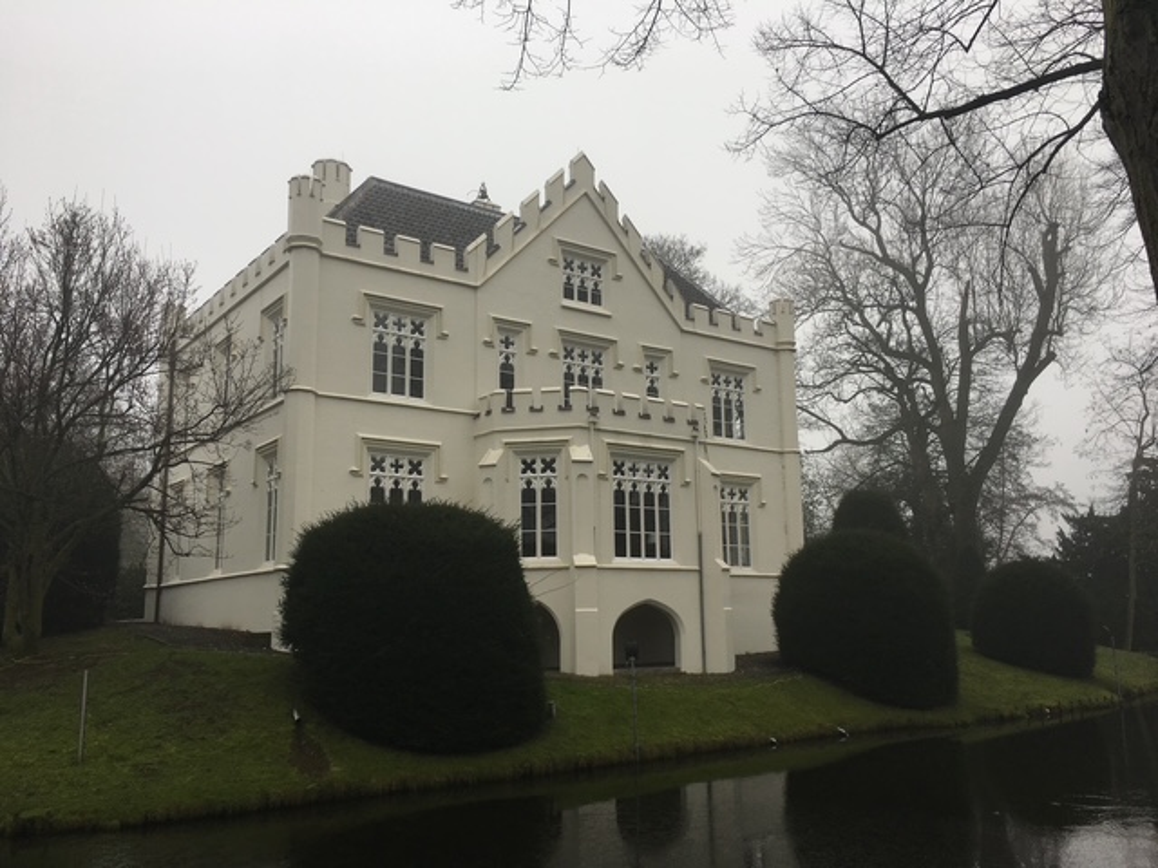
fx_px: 970
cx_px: 579
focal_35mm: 29
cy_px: 434
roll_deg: +1.4
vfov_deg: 48.2
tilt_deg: +10.3
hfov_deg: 61.7
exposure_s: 1/259
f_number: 2.2
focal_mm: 4.15
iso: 25
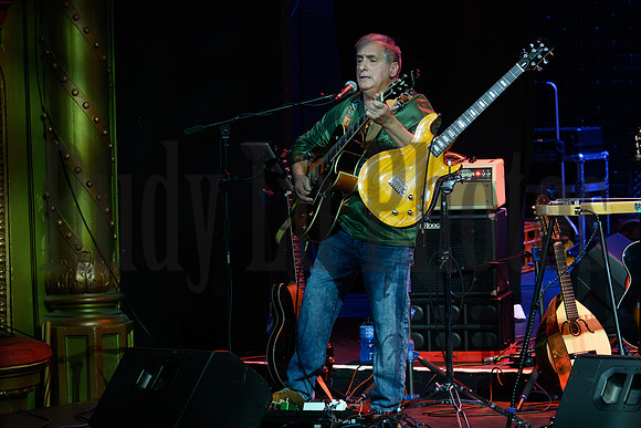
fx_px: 3562
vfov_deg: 6.9
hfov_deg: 10.3
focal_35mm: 200
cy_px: 214
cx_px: 320
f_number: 8
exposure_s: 1/40
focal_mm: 200
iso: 12800
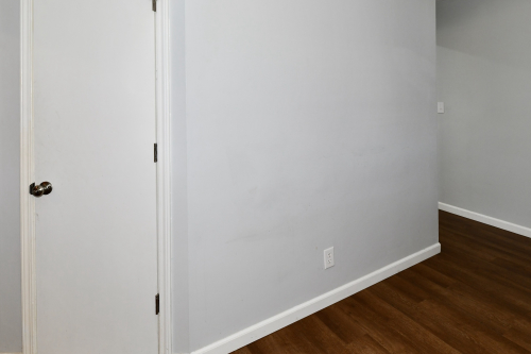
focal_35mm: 21
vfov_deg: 57.6
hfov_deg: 80.7
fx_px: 310
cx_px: 305
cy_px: 106
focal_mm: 14
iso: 640
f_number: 6.3
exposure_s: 1/60
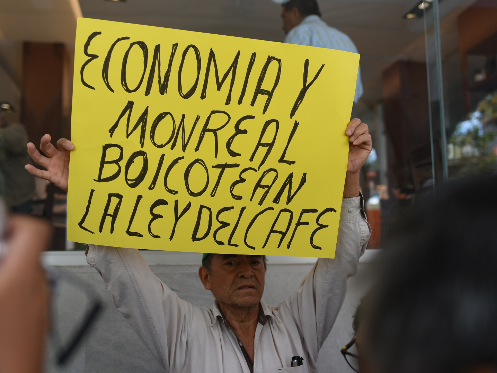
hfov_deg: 48.9
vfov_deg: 37.7
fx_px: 546
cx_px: 230
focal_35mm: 38
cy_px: 186
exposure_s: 1/250
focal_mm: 35
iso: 125
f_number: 2.5
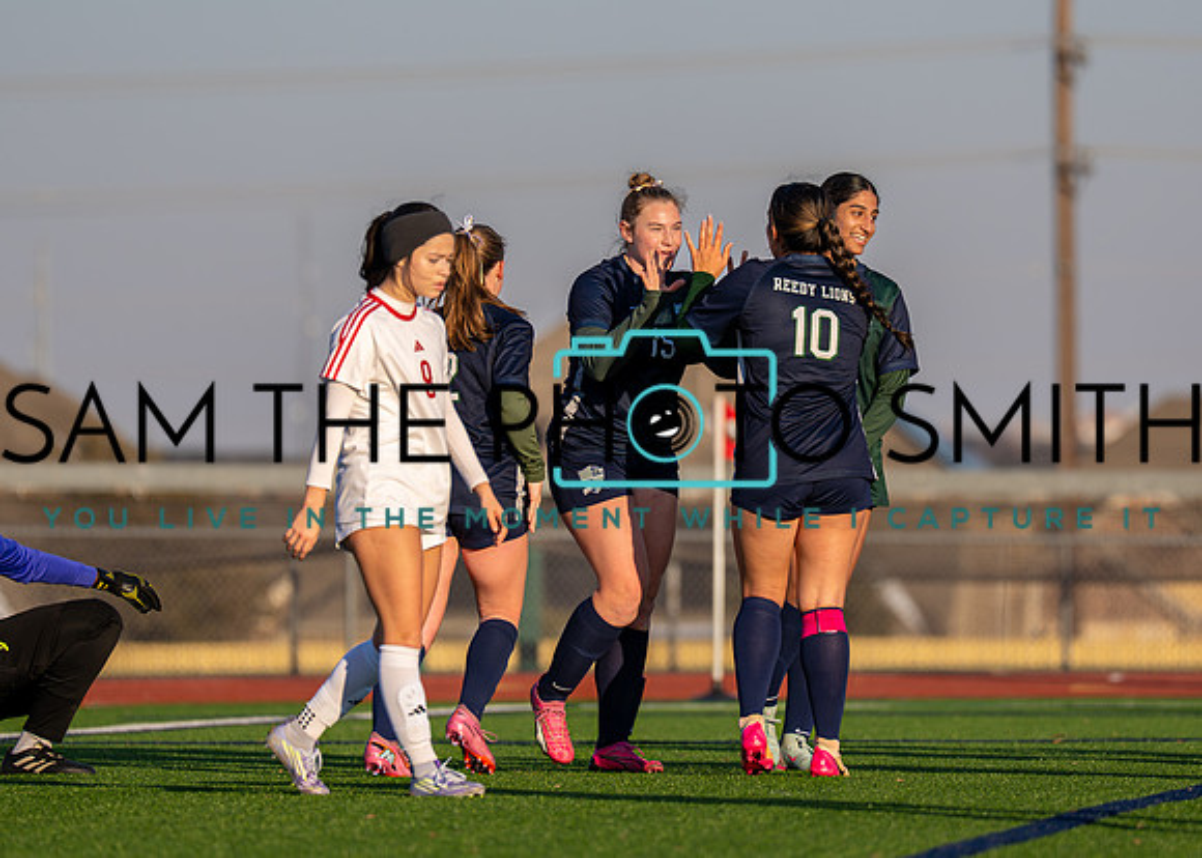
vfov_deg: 4.1
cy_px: 393
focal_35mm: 350
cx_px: 662
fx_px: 11951
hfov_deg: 5.8
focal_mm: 200
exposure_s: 1/3200
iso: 200
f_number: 2.8
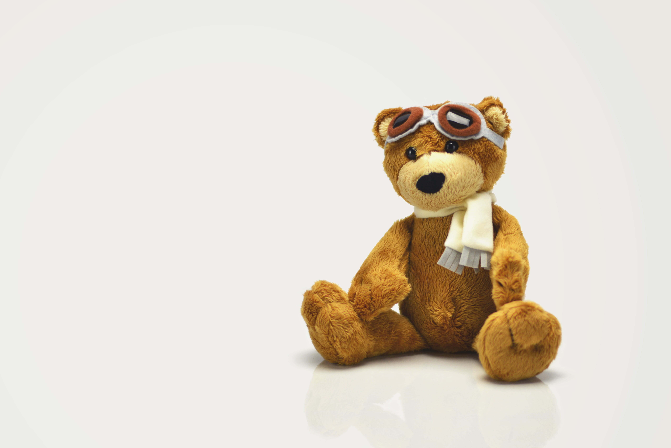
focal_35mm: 72
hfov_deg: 27.9
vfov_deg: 18.9
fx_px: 1342
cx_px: 232
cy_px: 276
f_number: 1.8
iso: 100
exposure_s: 1/640
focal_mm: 50
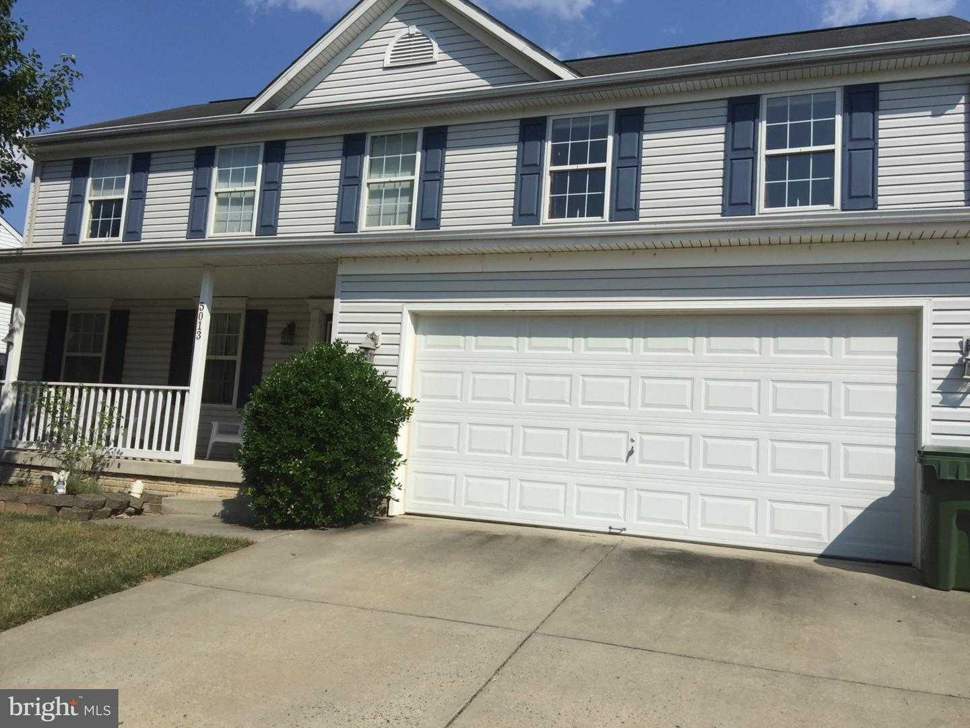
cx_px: 485
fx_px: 813
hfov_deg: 61.7
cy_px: 364
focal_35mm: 29
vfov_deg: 48.2
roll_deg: -4.6
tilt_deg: +6.6
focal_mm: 4.15
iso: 32
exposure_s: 1/4405
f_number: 2.2
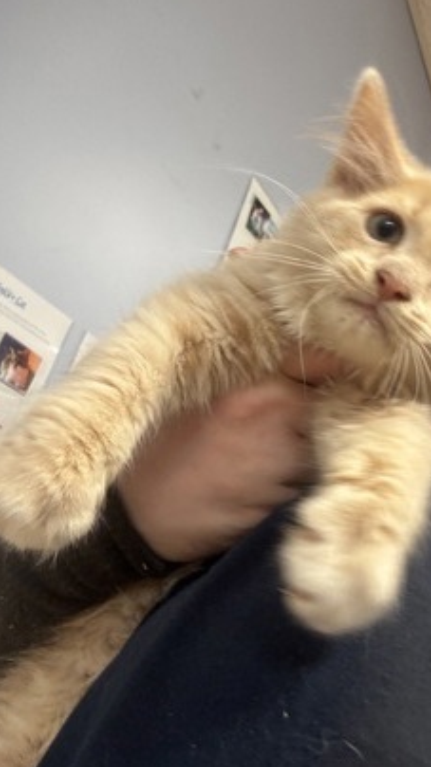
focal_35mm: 34
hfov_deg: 34.3
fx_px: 691
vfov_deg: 58.0
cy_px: 387
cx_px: 288
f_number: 1.9
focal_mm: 2.69
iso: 125
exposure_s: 1/44
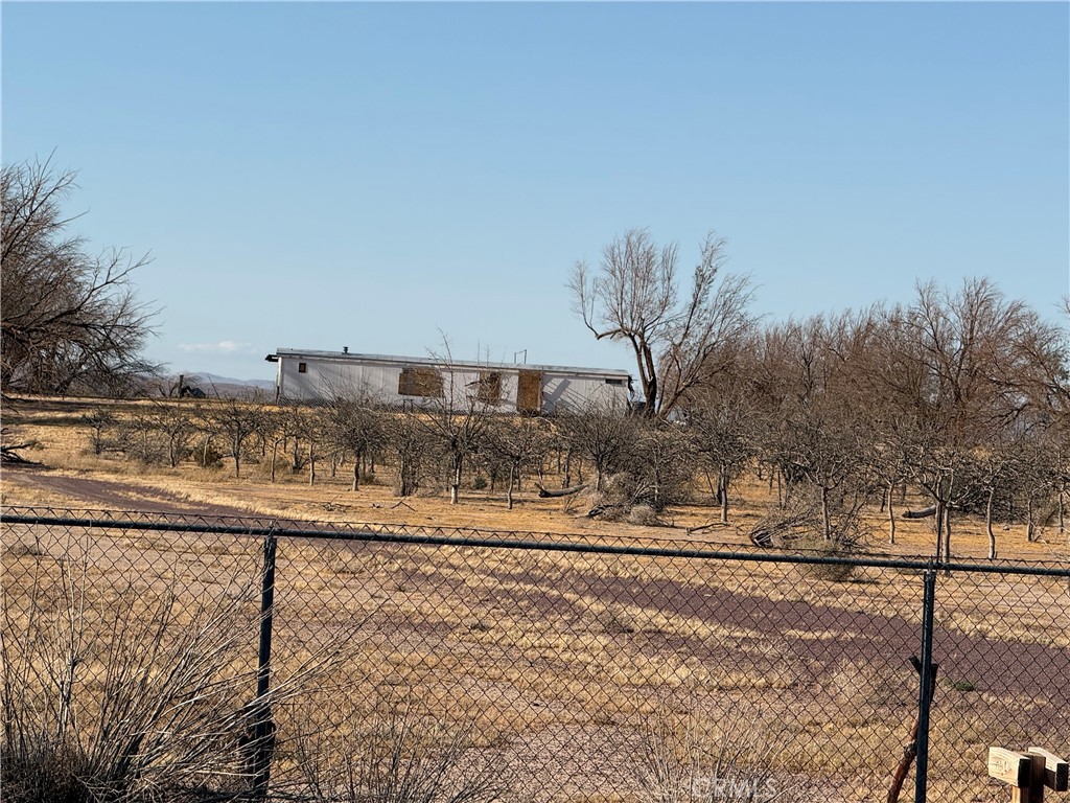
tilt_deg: +0.9
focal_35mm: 120
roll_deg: -3.2
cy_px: 402
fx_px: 3709
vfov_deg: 12.3
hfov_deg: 16.4
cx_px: 535
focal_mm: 15.66
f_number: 2.8
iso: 50
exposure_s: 1/2024
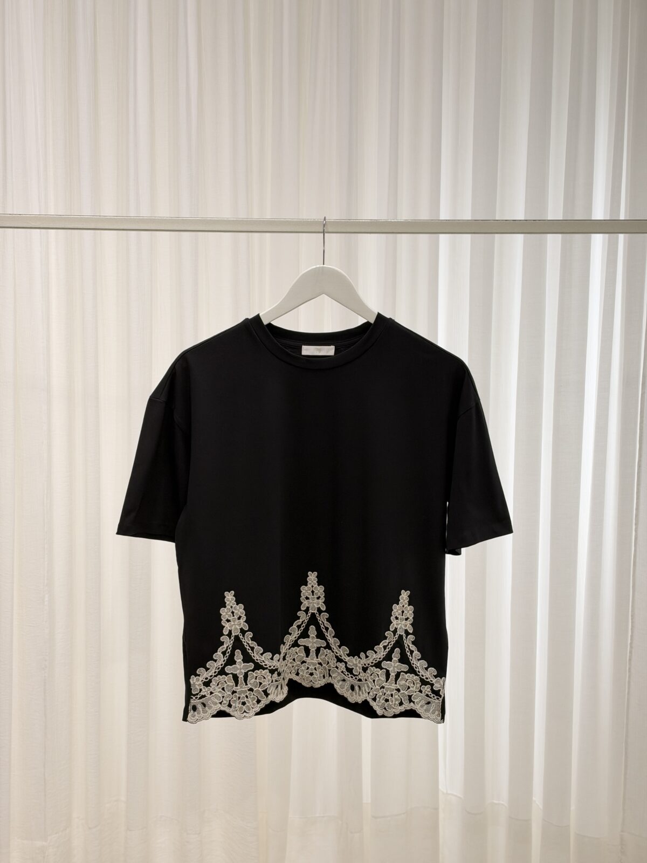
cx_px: 324
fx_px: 1196
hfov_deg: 30.3
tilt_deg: -5.7
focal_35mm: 48
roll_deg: -0.5
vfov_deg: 39.7
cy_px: 432
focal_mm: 6.93
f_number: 1.8
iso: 80
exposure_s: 1/121
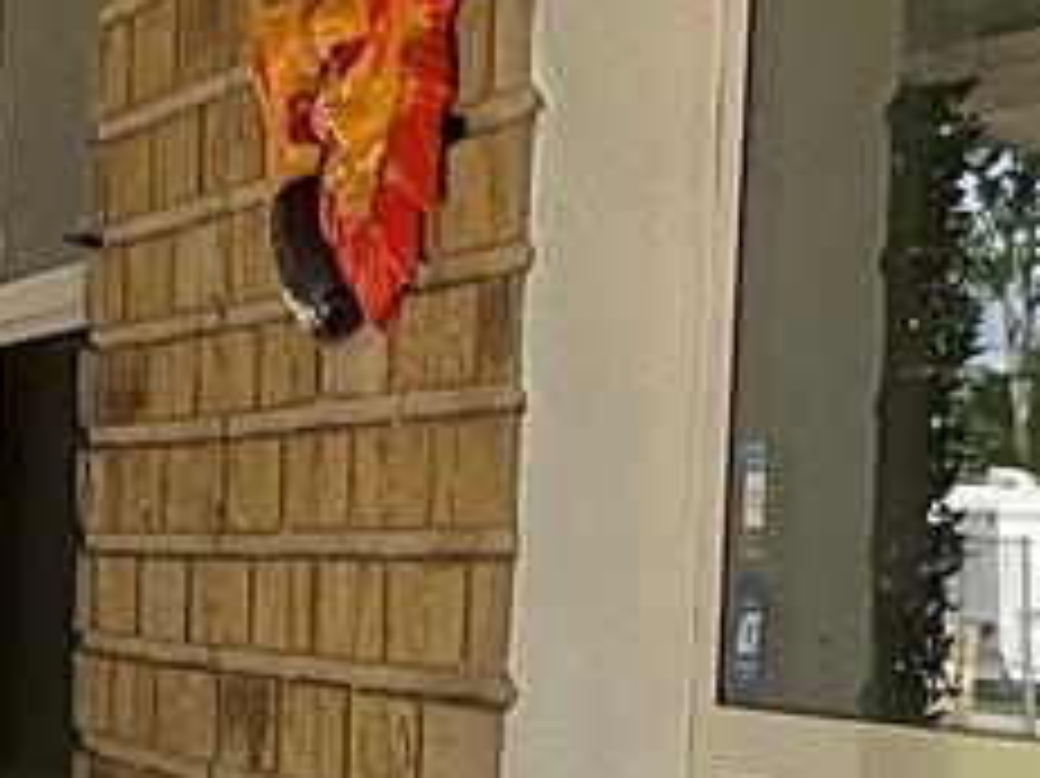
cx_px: -81
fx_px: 6036
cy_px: 1507
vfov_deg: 7.1
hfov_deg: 9.8
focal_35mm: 201
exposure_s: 1/1098
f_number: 1.8
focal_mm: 3
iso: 16
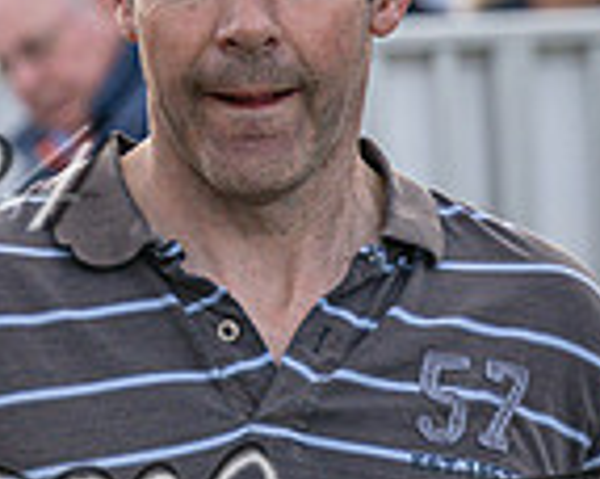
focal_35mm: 693
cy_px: 34
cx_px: -239
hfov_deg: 2.8
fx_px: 12289
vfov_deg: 2.2
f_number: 4
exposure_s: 1/1600
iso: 400
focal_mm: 104
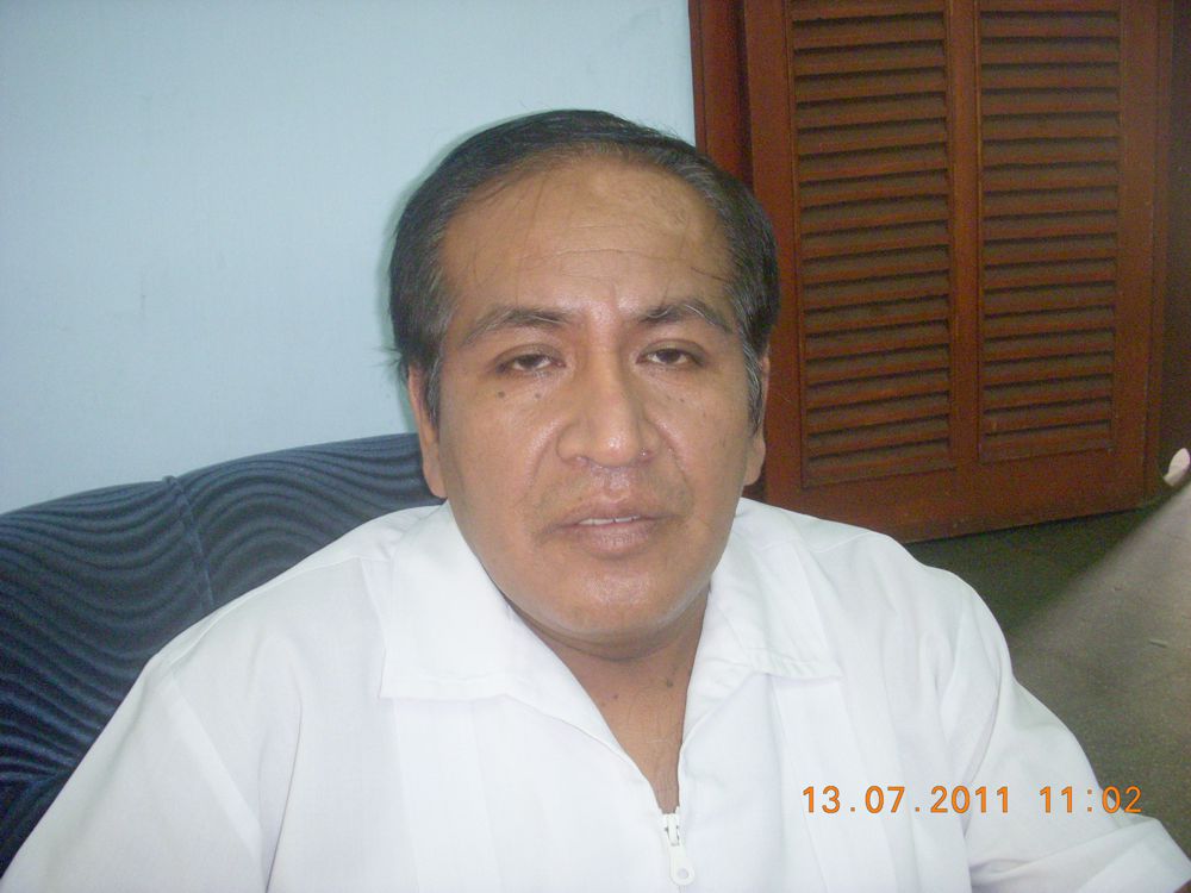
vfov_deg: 37.7
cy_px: 446
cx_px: 596
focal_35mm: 38
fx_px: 1307
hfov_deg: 49.0
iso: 400
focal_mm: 6.3
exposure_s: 1/15
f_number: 3.3
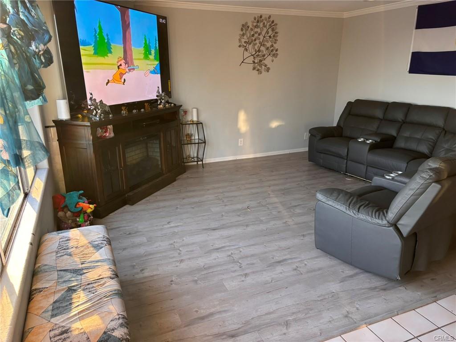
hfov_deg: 67.3
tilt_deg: -18.0
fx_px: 343
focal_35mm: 26
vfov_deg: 53.1
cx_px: 228
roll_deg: +0.1
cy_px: 171
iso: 125
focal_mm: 5.96
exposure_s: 1/73
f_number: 1.6
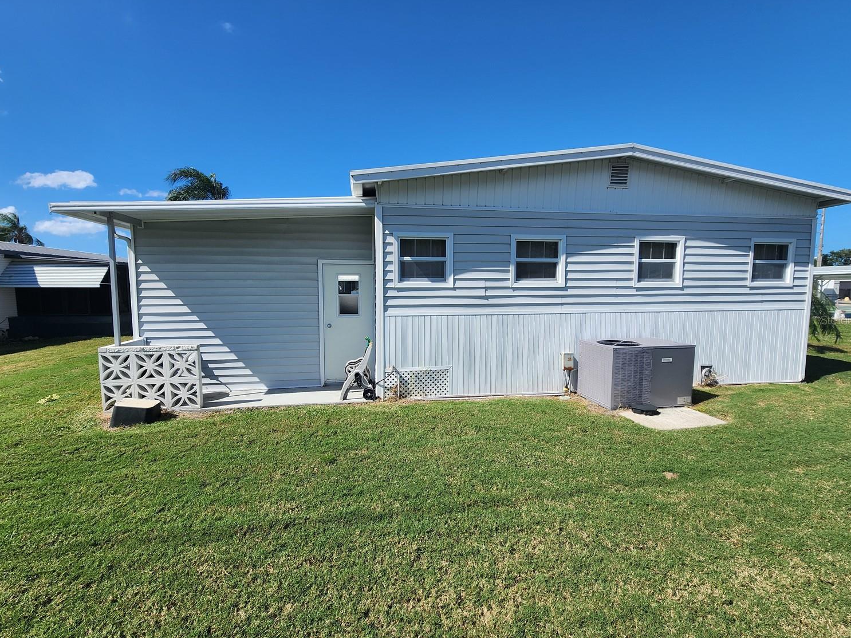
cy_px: 320
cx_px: 417
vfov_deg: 85.7
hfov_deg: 102.1
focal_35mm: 14
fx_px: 344
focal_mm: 2.2
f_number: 2.2
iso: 50
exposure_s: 1/2128
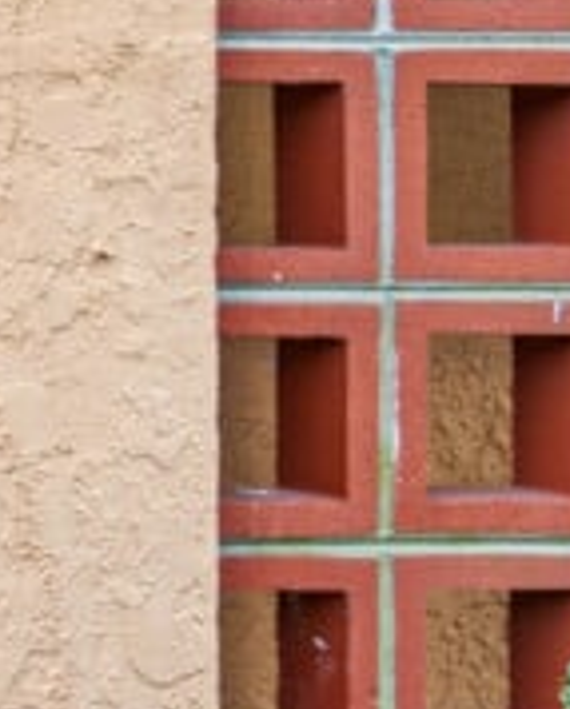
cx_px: -1511
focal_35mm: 126
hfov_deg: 8.5
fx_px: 2650
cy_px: 20
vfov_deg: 15.0
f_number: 5
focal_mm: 14
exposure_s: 1/15
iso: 100
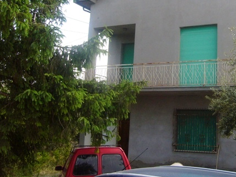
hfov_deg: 36.4
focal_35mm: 52
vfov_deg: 27.8
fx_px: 354
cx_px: 158
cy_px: 53
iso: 100
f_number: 5.6
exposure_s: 1/250
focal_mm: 5.8
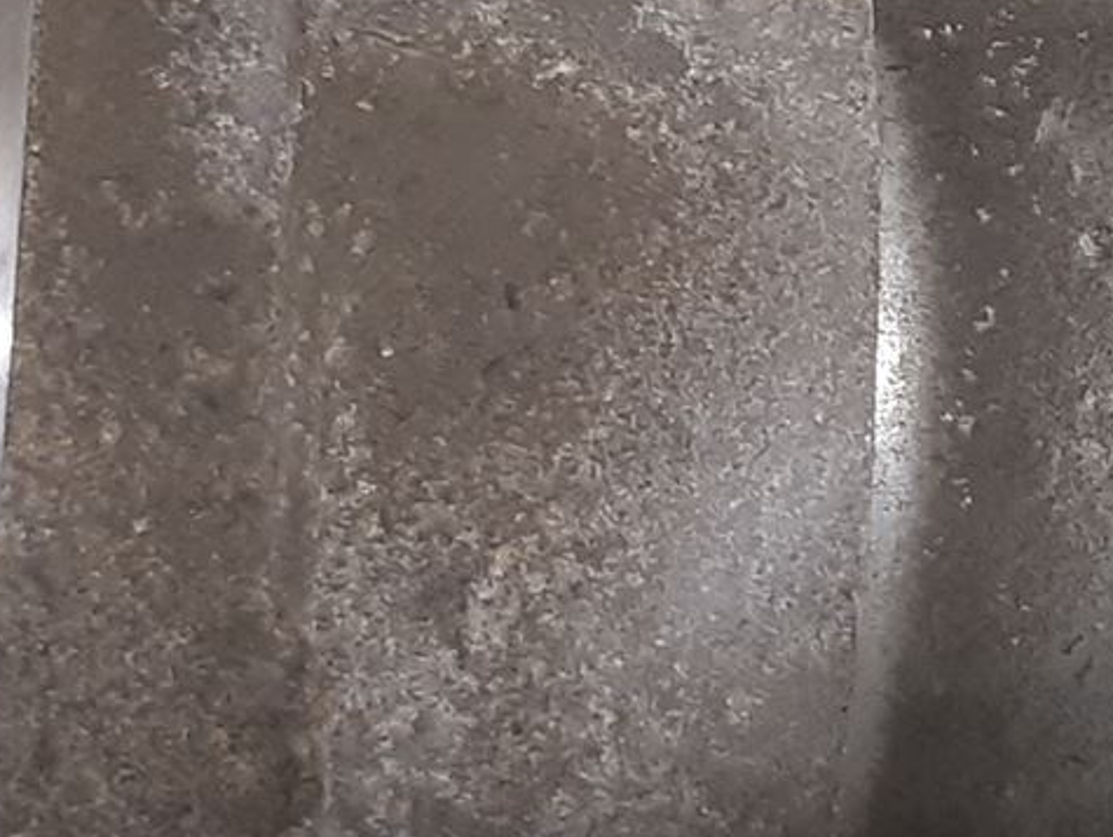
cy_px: 162
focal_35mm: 112
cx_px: 827
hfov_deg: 17.5
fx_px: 3604
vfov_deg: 13.2
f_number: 1.7
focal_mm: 3.93
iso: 125
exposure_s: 1/50
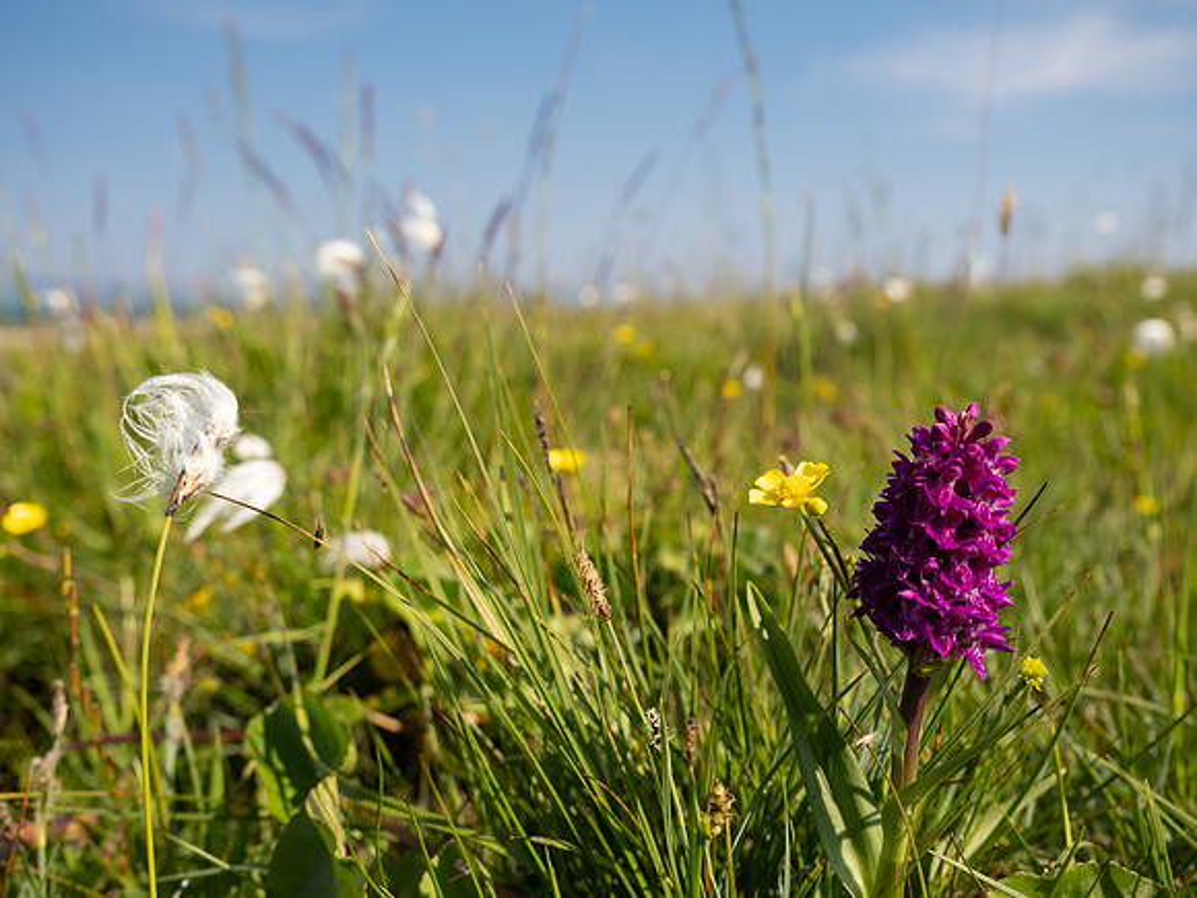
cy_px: 449
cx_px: 598
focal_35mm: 36
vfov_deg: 39.7
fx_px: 1245
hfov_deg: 51.4
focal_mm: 18
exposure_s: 1/500
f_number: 4
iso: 200
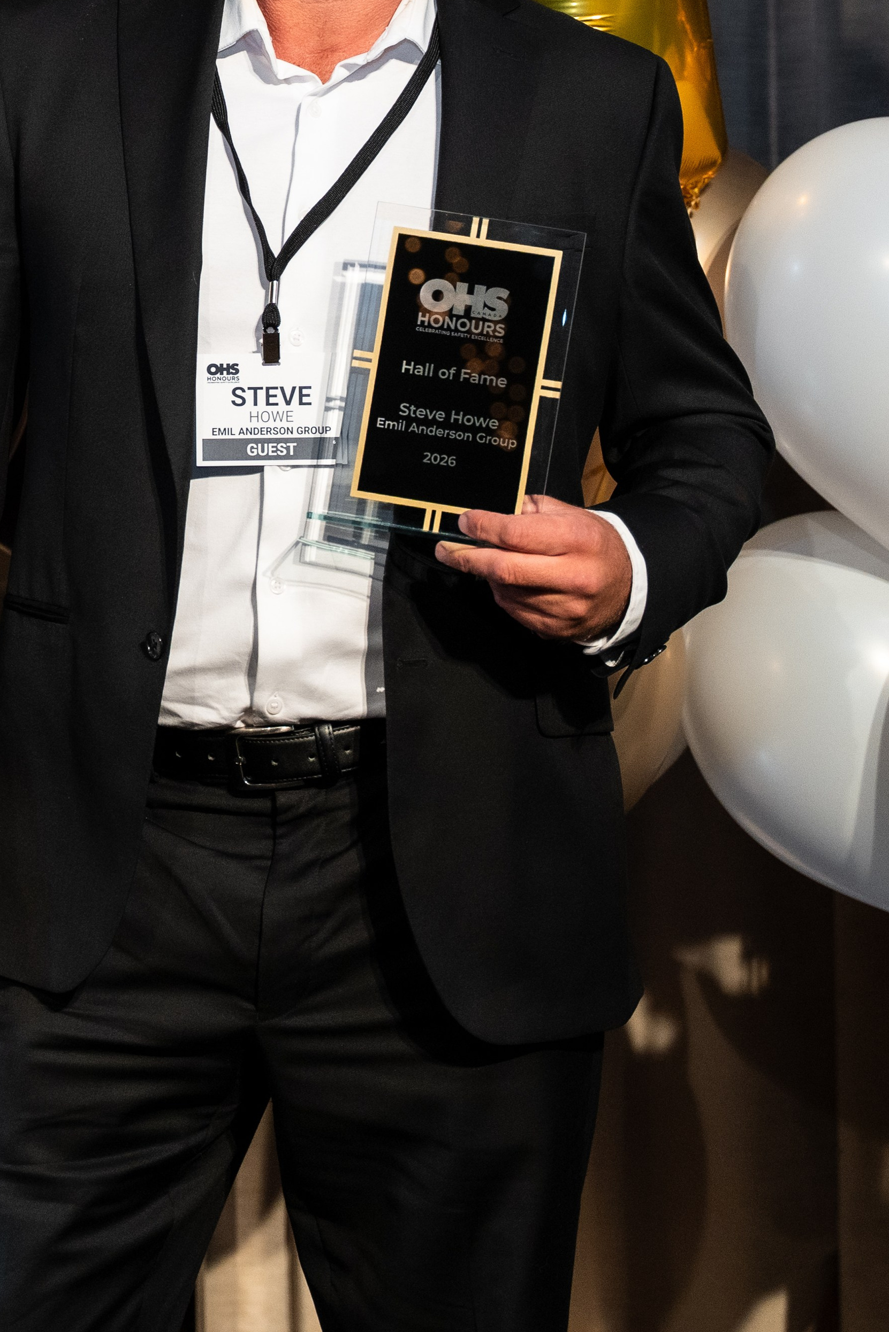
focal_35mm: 111
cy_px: 283
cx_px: 68
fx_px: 4111
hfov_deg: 12.2
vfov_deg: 18.3
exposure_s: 1/200
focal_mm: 43.2
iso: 1250
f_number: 2.8
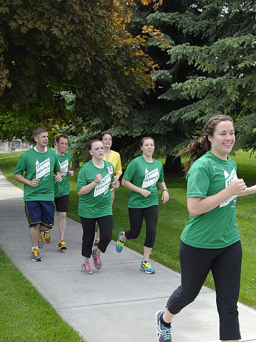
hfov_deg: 27.5
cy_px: 190
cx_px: 130
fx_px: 523
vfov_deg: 36.1
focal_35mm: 53
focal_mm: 32
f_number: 8
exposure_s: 1/400
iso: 400
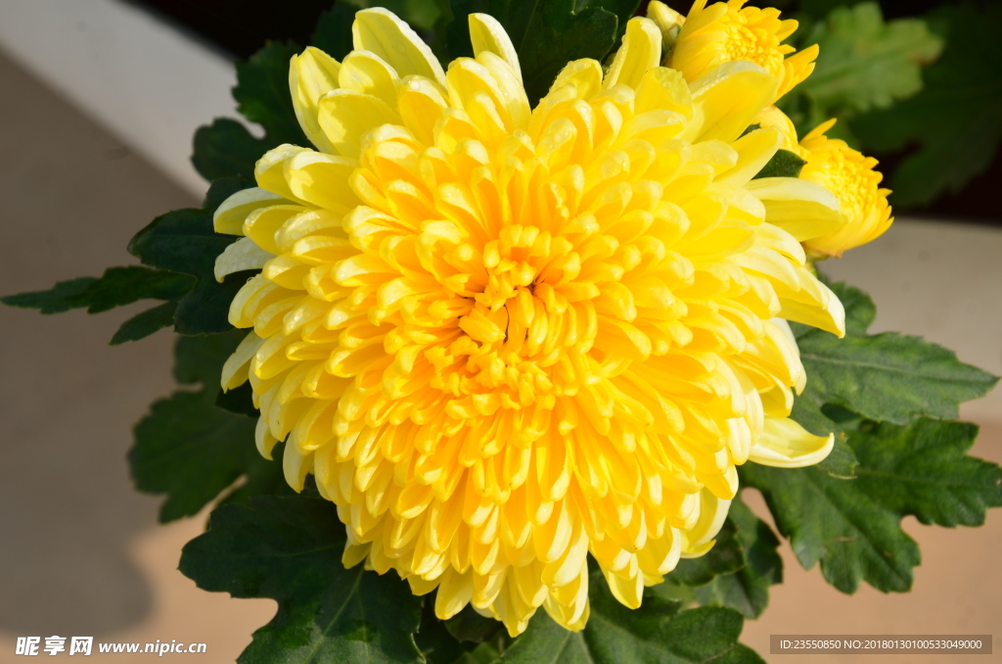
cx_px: 501
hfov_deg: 17.1
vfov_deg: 11.4
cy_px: 332
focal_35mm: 120
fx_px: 3333
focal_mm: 80
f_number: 11
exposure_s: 1/160
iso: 100
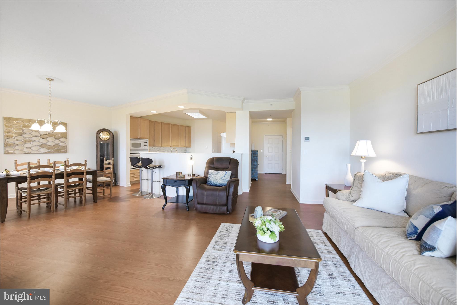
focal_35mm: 14
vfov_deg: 81.2
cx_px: 228
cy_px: 152
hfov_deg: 104.2
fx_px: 178
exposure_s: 1/125
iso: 2500
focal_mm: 14
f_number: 7.1
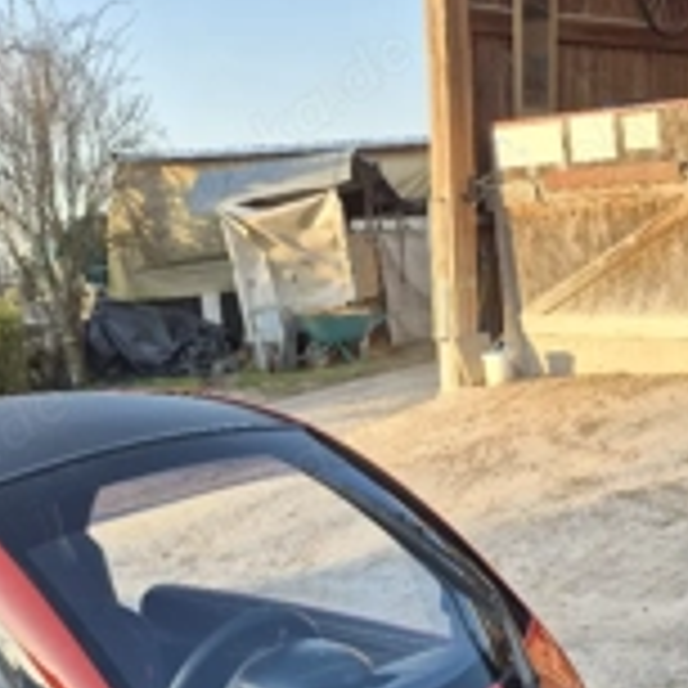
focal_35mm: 53
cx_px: 378
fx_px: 1192
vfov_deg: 27.3
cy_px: 881
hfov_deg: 32.2
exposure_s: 1/286
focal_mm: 5.4
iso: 25
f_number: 1.8
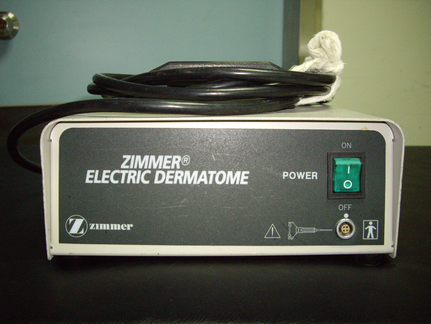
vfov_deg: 37.7
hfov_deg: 49.0
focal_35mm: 38
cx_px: 216
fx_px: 473
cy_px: 162
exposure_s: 1/40
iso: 400
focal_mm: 7.9
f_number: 2.8
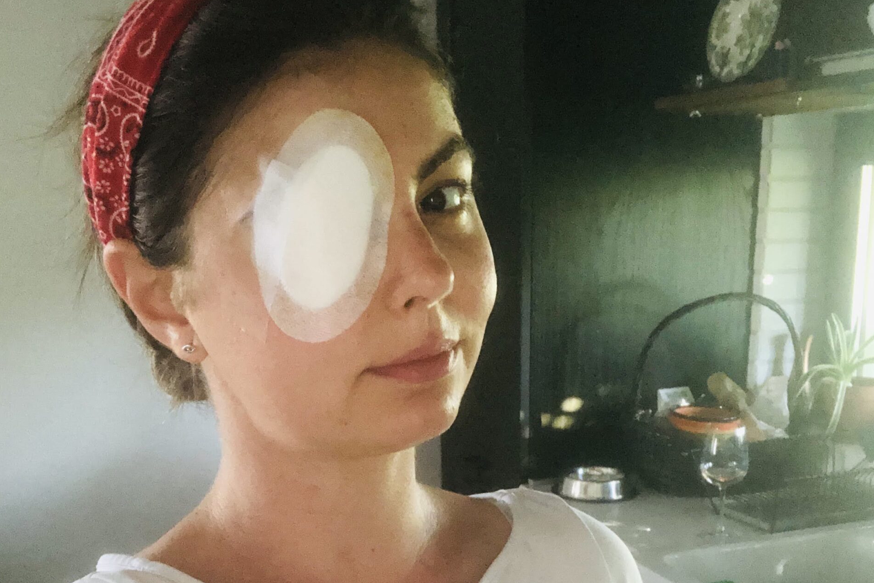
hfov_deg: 43.6
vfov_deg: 29.1
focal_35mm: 45
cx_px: 435
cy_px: 484
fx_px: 1093
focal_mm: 2.87
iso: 320
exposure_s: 1/30
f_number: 2.2
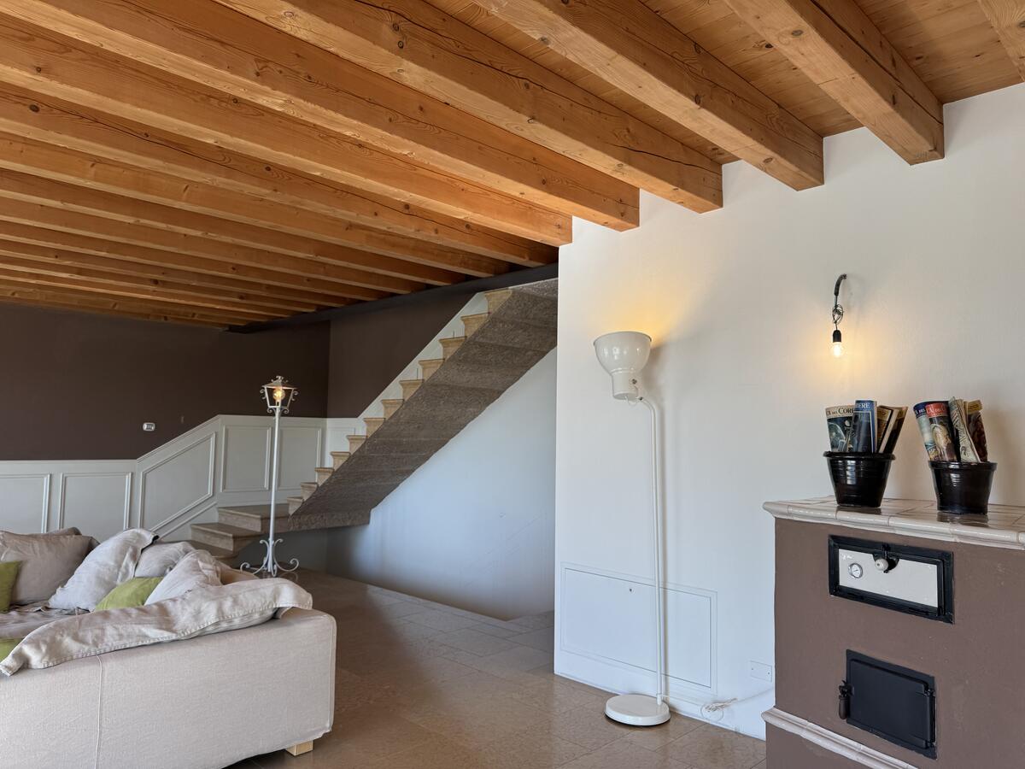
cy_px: 384
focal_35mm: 24
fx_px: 711
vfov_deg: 56.8
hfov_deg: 71.6
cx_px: 512
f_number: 1.78
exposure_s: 1/376
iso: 80
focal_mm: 6.76
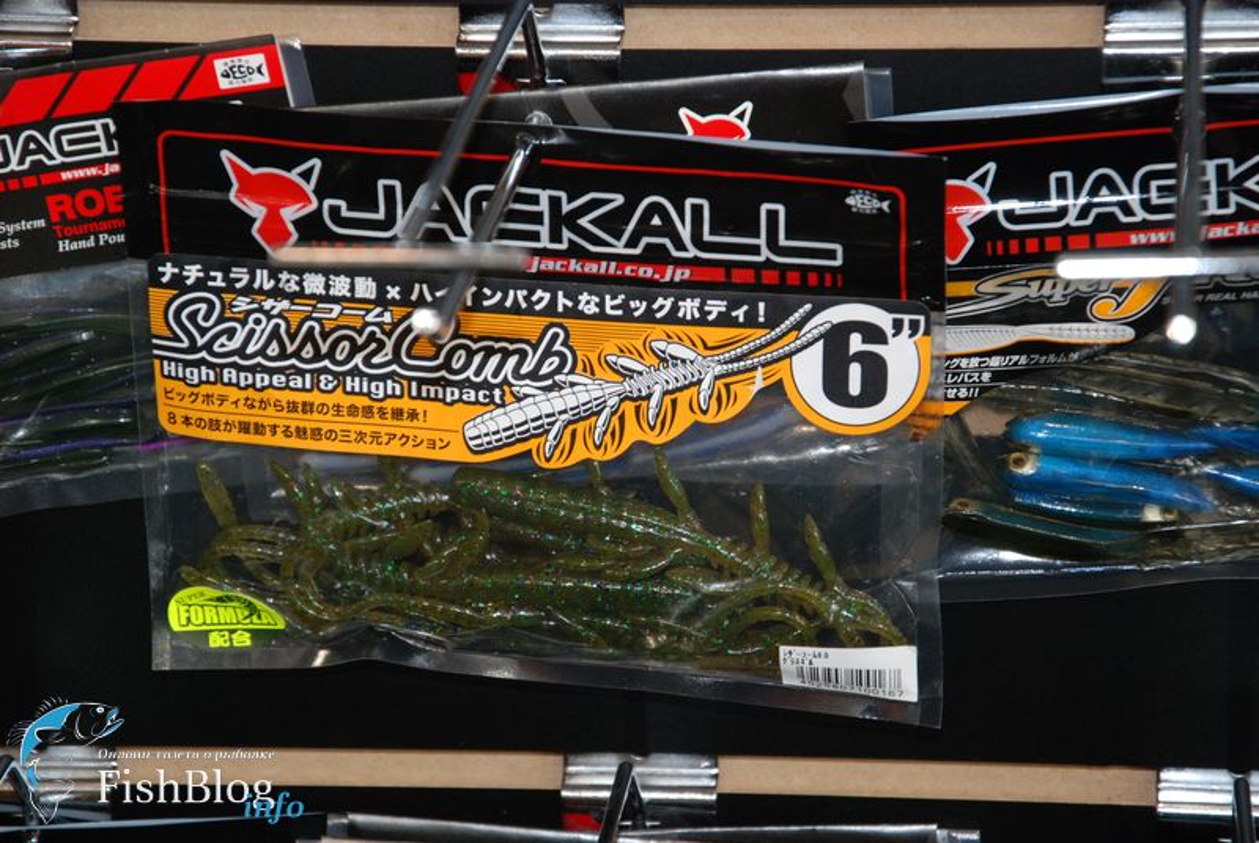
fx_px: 5516
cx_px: 630
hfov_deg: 13.0
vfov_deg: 8.7
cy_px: 422
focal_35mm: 158
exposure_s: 1/60
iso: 640
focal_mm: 105
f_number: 5.6
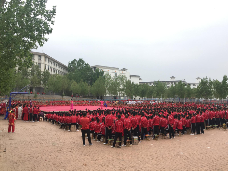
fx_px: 191
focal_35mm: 29
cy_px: 86
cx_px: 114
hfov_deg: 61.7
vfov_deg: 48.2
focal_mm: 4.15
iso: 32
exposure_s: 1/373
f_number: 2.2
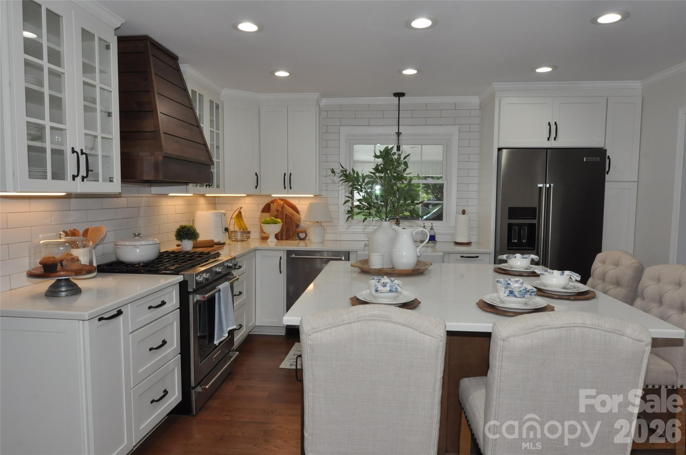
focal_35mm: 22
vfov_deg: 56.0
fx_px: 428
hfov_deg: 77.4
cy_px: 228
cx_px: 343
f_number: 5.6
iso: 800
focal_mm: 15
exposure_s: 1/60
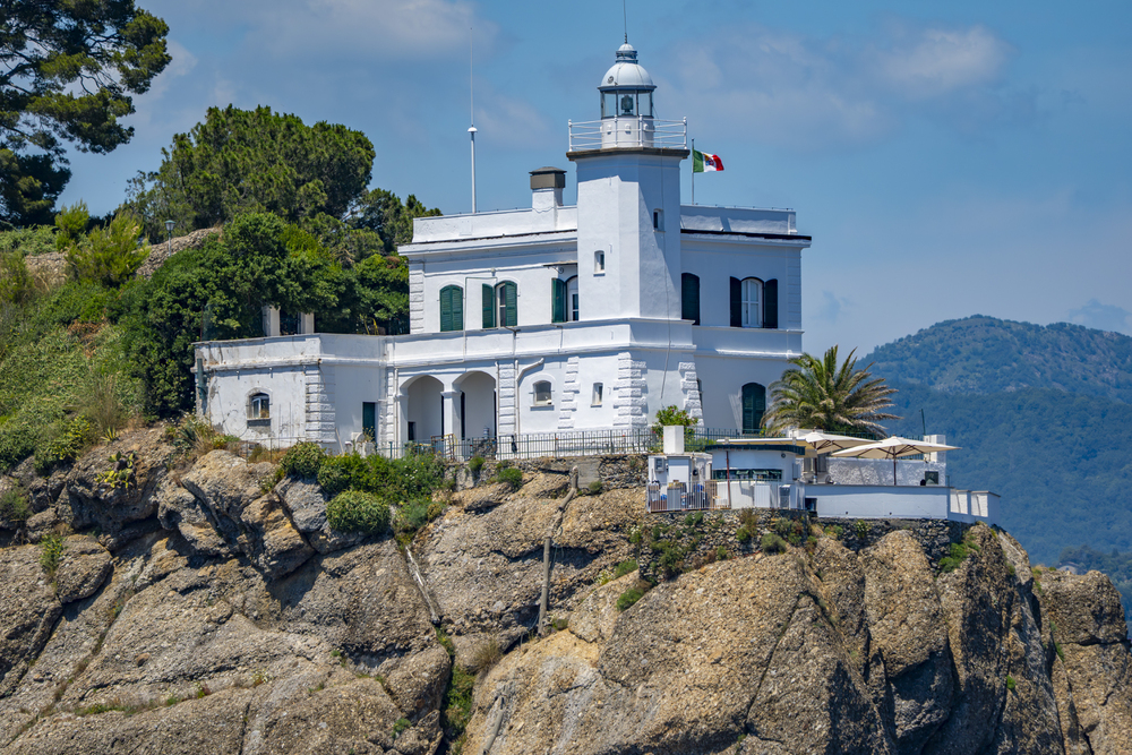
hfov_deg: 5.2
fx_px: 12579
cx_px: 566
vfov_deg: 3.4
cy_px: 378
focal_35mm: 400
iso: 250
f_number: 8
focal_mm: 400
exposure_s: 1/1000
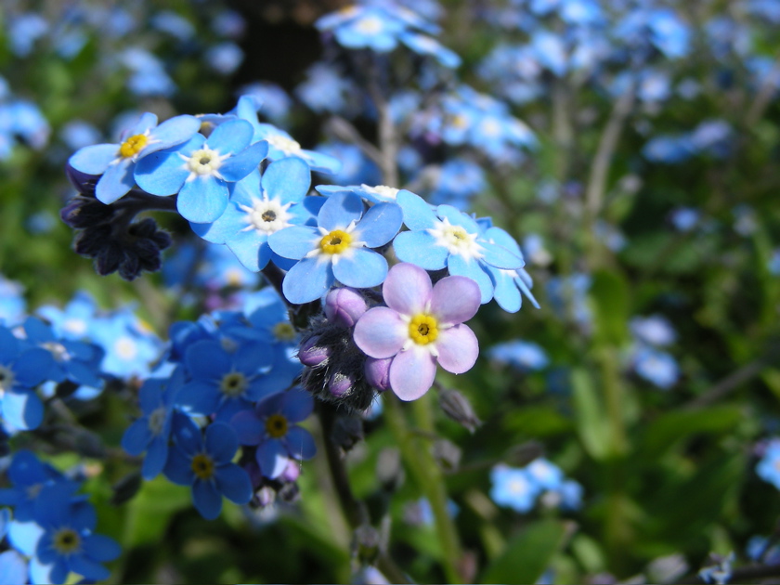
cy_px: 292
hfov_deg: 49.0
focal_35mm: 38
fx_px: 856
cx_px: 390
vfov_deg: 37.7
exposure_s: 1/500
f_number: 4
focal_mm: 6.3
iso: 50
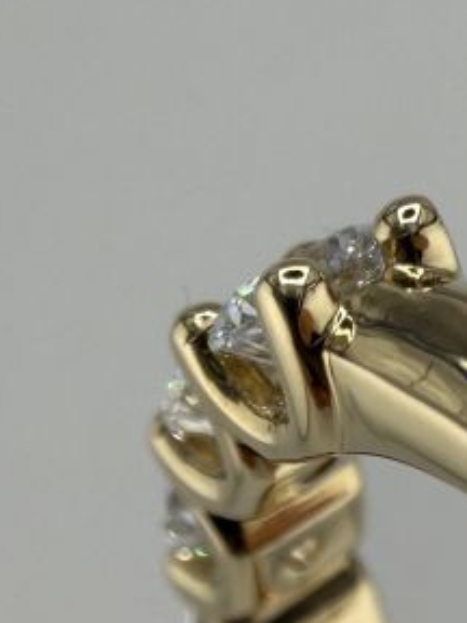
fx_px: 1799
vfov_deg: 19.0
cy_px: 649
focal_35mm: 100
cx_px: 363
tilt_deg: -18.8
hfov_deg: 14.7
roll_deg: -0.1
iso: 20
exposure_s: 1/894
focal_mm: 2.22
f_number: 2.2
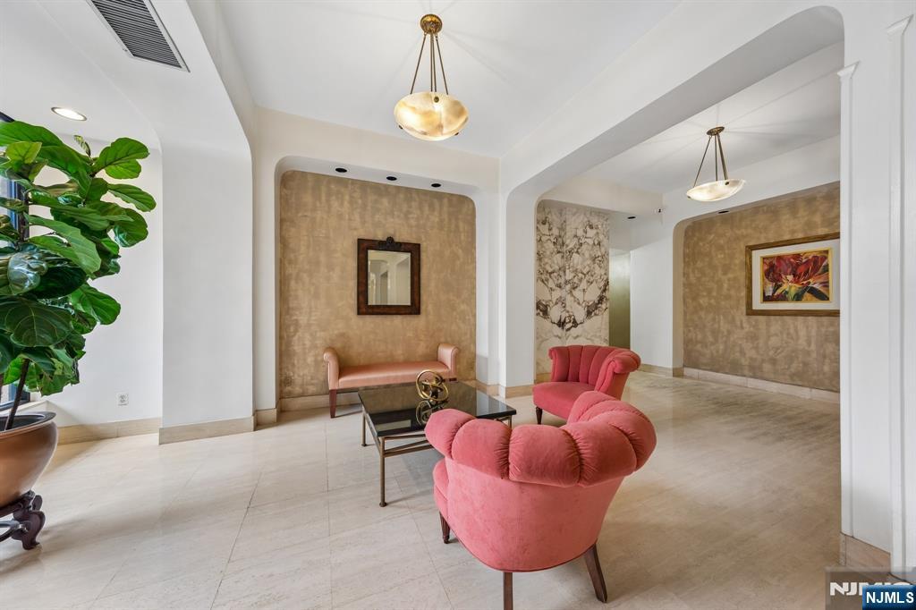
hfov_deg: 112.6
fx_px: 305
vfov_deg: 90.0
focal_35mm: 12
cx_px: 458
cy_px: 305
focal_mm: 8
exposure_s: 1/5
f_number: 8
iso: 320
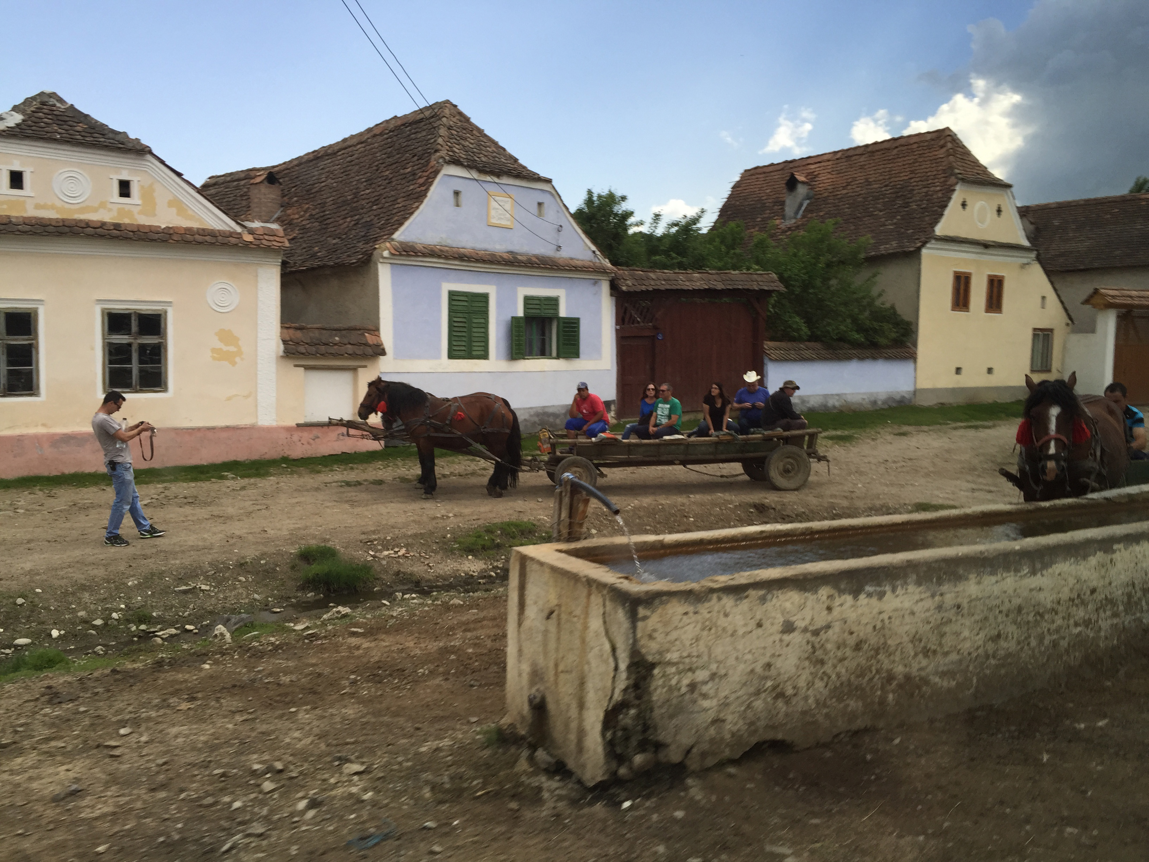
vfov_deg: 48.2
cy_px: 431
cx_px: 574
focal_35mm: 29
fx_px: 963
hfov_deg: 61.7
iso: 32
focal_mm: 4.15
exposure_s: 1/120
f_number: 2.2
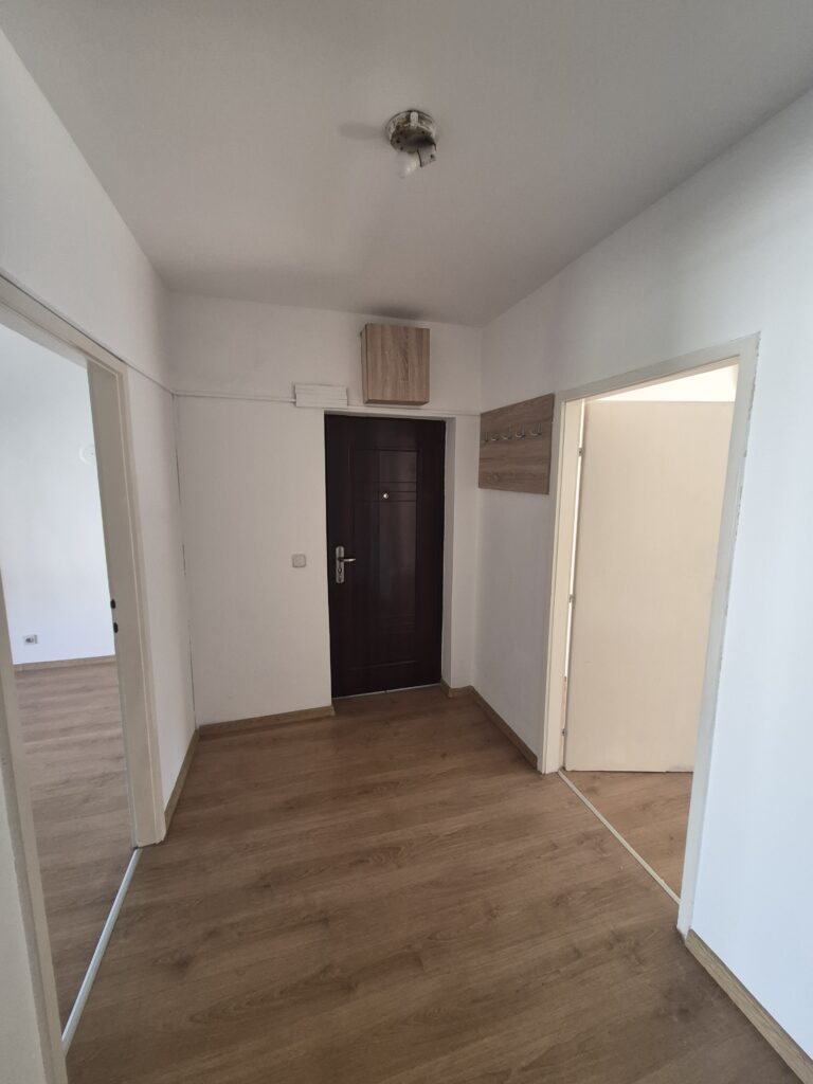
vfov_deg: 106.2
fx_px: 407
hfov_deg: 89.9
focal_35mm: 13
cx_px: 406
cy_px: 542
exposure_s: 1/50
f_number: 2.2
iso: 250
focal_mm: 1.74
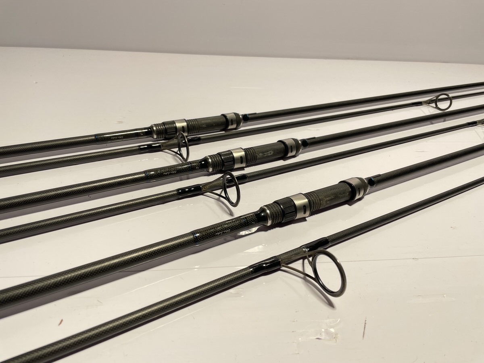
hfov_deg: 67.3
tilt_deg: -25.3
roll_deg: -3.7
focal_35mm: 26
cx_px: 242
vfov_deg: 53.1
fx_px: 364
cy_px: 182
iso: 32
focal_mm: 4.2
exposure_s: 1/215
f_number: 1.6
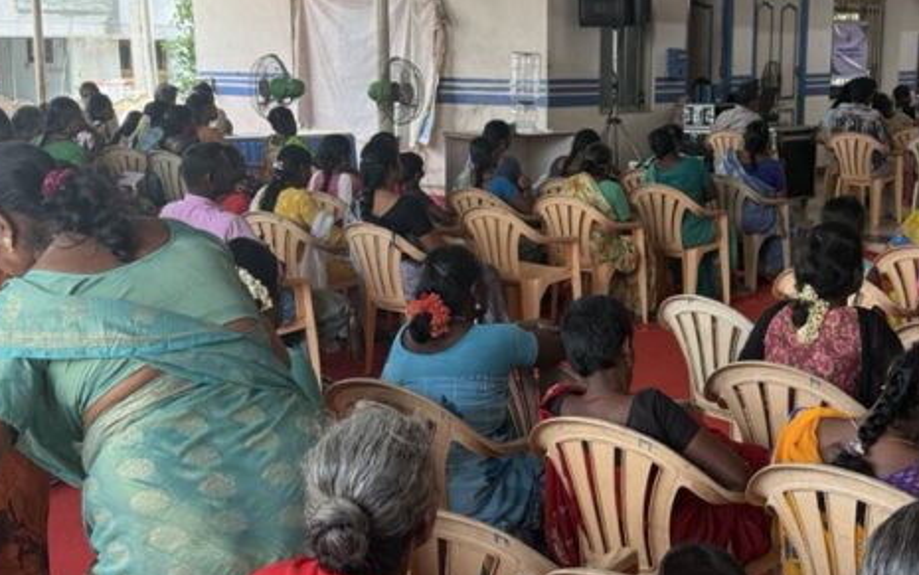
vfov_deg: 23.2
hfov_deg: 36.1
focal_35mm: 56
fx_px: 1403
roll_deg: -0.7
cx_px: 571
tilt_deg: -8.5
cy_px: 300
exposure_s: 1/232
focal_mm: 6.76
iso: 125
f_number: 1.78
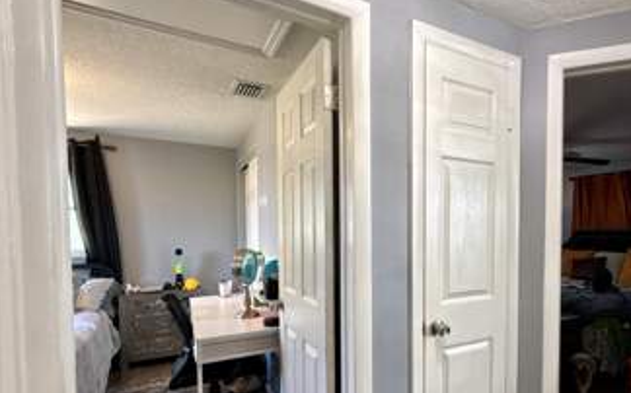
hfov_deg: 77.1
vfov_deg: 54.4
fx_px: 378
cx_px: 421
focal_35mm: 22
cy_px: 245
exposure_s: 1/60
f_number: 2.2
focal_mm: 2.22
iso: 160
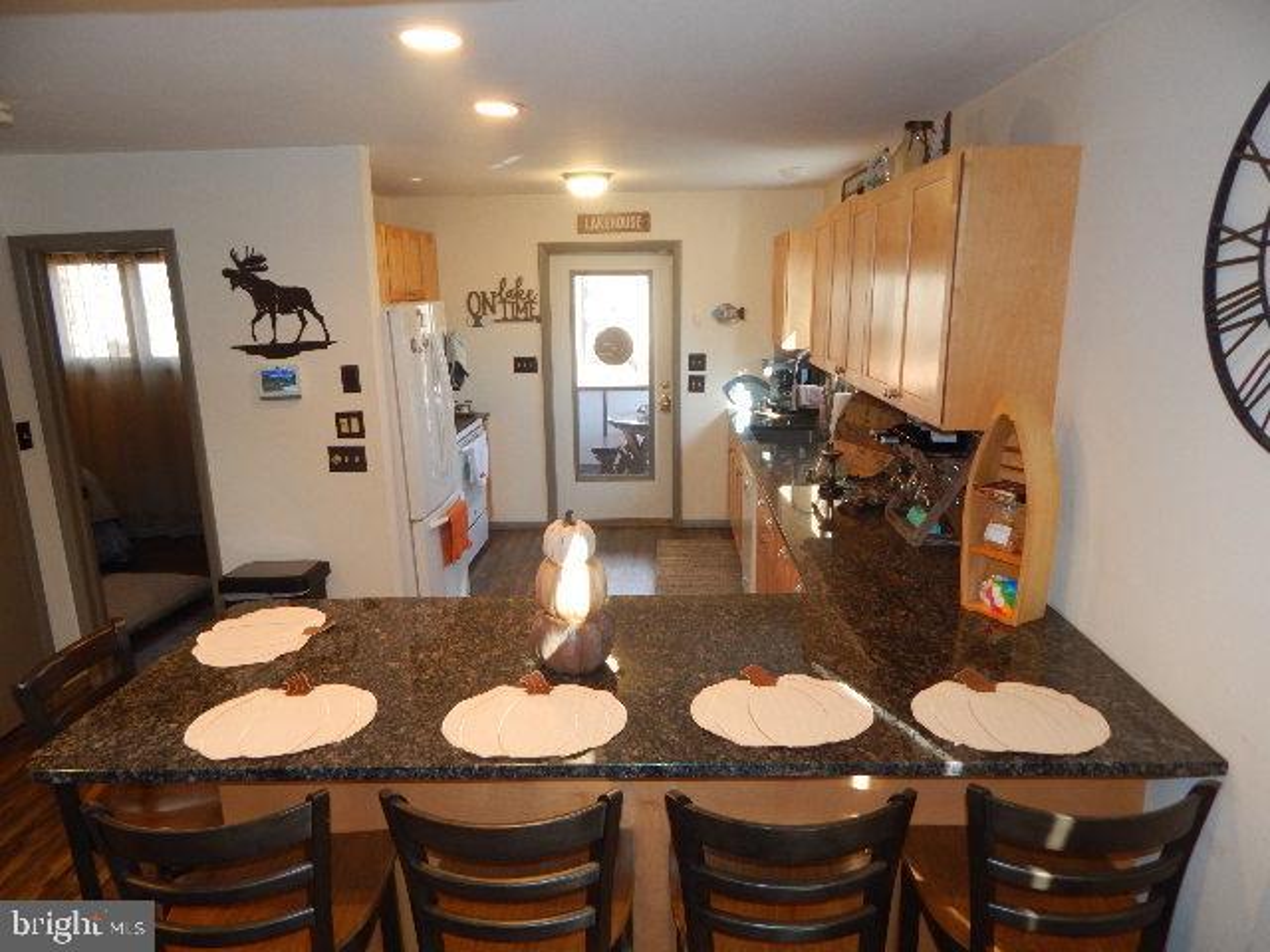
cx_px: 635
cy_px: 476
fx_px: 807
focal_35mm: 22
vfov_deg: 61.1
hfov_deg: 76.4
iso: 200
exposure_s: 1/30
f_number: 3
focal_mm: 4
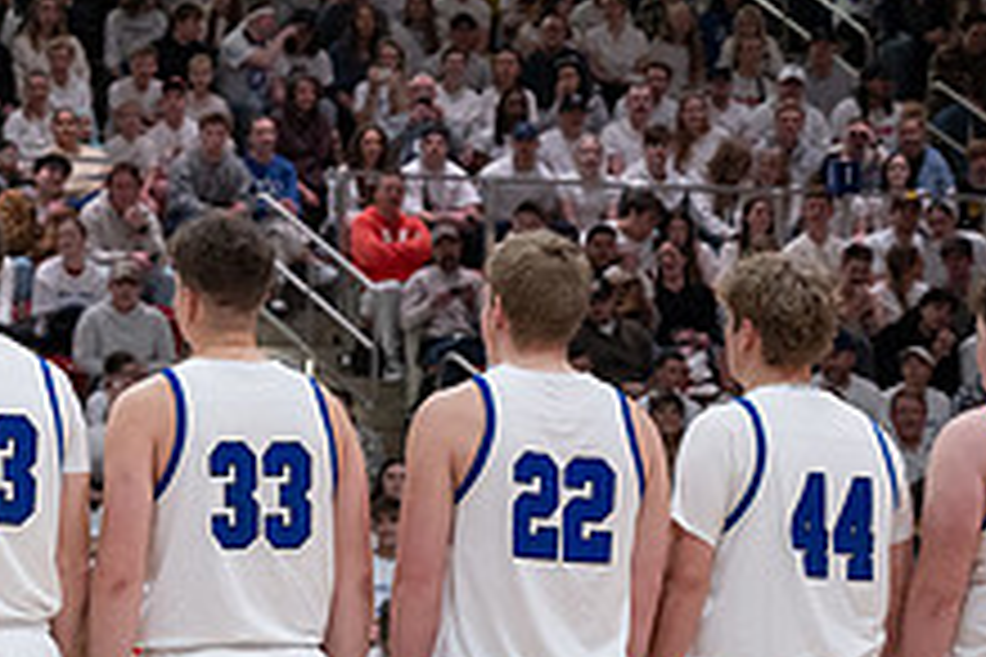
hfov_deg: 10.8
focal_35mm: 187
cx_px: -239
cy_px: 587
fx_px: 5121
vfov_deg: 7.3
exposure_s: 1/80
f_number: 4
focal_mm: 70
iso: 1600
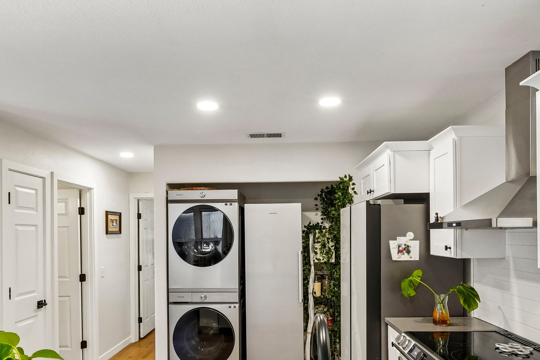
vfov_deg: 50.5
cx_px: 264
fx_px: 375
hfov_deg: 71.5
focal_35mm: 25
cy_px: 233
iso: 800
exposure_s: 1/13
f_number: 8
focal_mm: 10
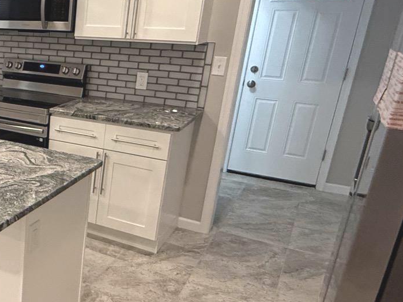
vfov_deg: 35.1
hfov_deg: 38.8
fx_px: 477
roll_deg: +1.5
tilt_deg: -17.0
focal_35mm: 41
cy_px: 168
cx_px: -27
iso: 320
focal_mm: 2.22
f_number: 2.2
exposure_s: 1/120
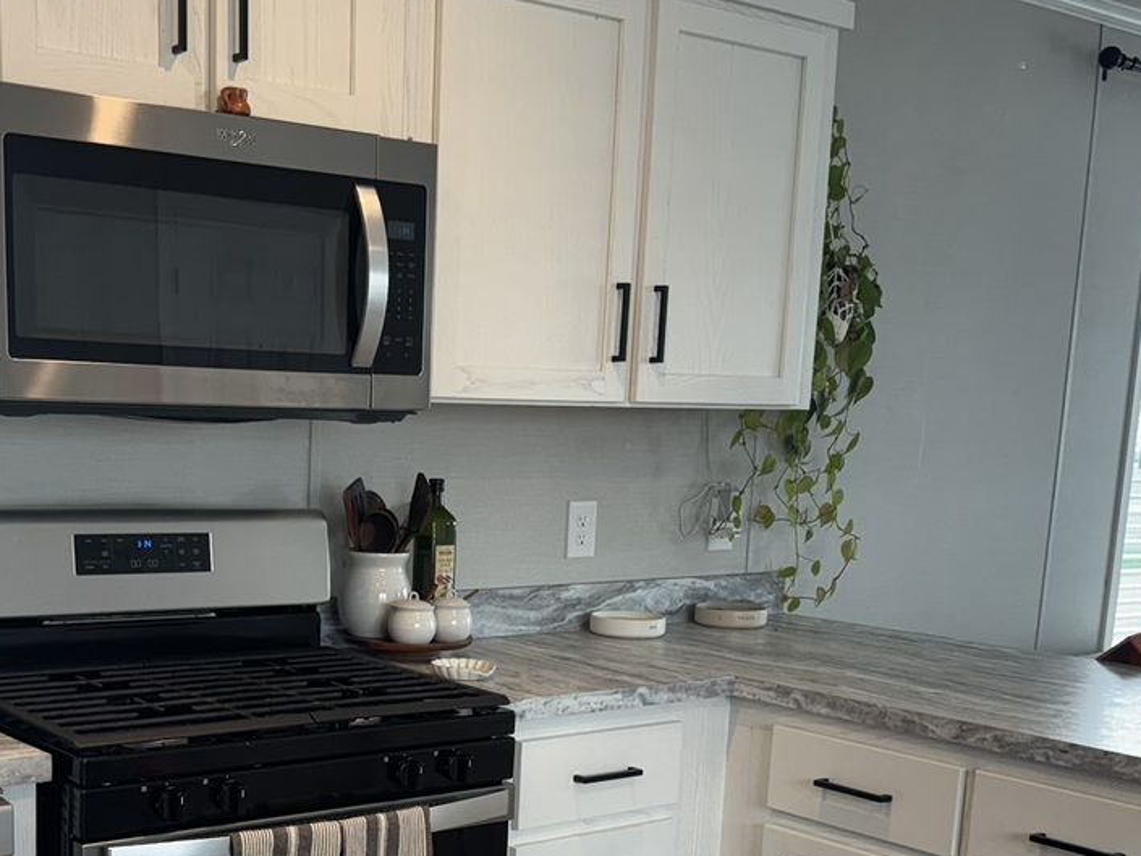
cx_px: 413
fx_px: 1615
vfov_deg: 28.9
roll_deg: -2.0
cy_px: 704
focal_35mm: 49
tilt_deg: -12.6
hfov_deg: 38.6
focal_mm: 6.76
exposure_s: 1/120
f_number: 1.78
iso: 80
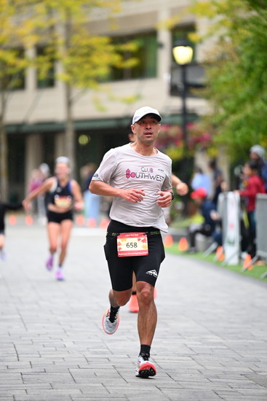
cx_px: 134
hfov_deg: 6.9
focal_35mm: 200
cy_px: 200
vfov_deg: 10.3
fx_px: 2223
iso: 1250
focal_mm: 200
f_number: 2.8
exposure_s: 1/1600
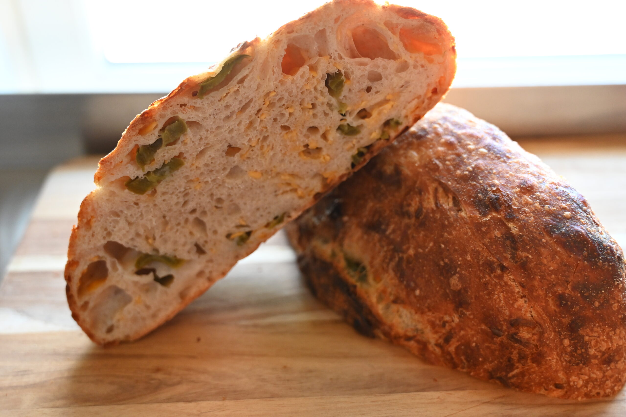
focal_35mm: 41
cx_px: 313
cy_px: 208
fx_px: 712
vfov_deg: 32.6
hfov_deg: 47.4
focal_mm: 41
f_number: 4
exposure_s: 1/125
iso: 2500
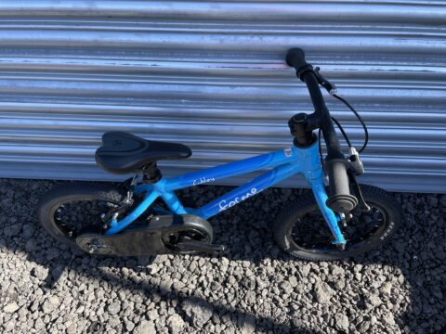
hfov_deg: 67.3
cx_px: 223
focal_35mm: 26
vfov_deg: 53.1
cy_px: 167
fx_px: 335
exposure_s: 1/658
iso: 32
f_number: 1.6
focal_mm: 4.2
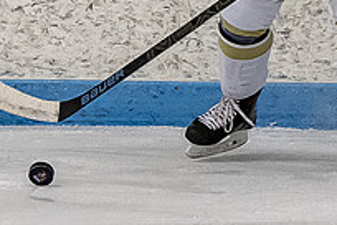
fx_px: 8378
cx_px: 243
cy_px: -132
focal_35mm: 895
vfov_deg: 1.5
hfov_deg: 2.3
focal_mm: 100
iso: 1600
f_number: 3.5
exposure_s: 1/800
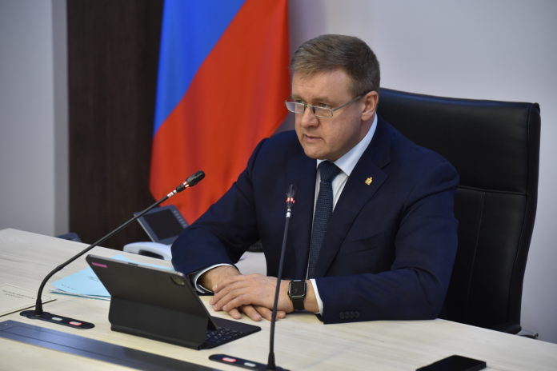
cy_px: 186
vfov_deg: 11.8
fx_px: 1795
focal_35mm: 116
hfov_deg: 17.6
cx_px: 278
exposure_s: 1/125
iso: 1600
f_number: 5
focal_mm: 116
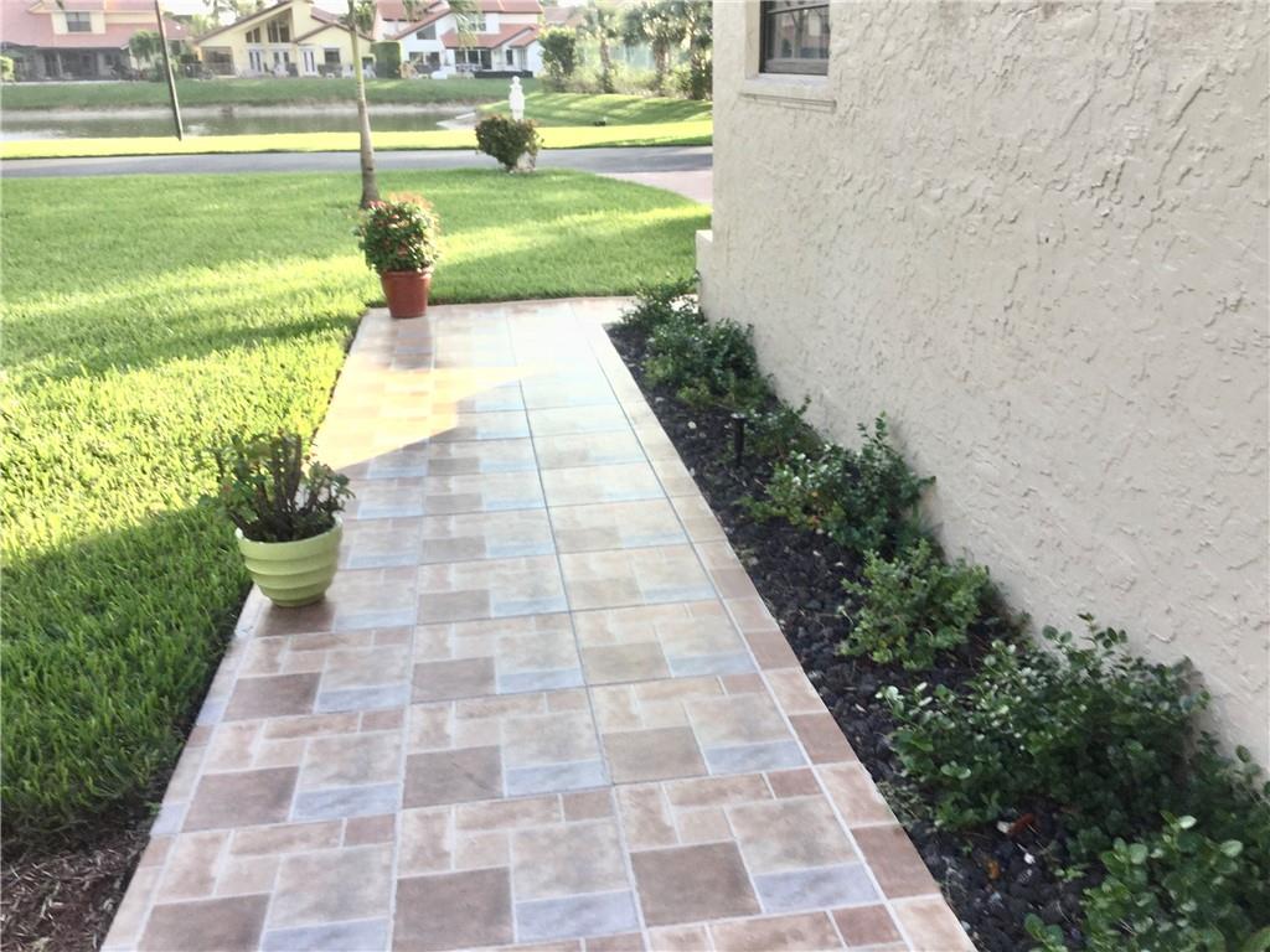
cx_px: 635
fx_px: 1137
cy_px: 476
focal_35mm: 31
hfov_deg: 58.4
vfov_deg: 45.4
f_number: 2.4
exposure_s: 1/221
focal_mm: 3.3
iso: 25
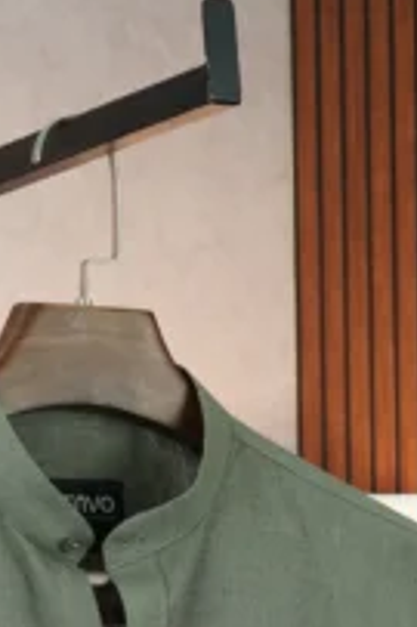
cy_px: 965
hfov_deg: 8.6
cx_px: 83
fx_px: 2767
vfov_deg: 12.3
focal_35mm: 159
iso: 2000
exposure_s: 1/125
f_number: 8
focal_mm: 50
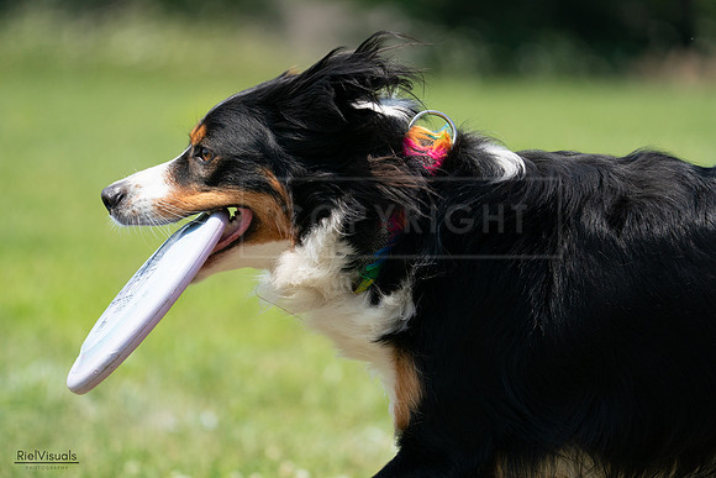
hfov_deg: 7.4
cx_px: 358
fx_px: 5510
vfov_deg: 5.0
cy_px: 239
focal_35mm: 277
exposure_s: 1/4000
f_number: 5.6
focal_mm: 277
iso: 1250
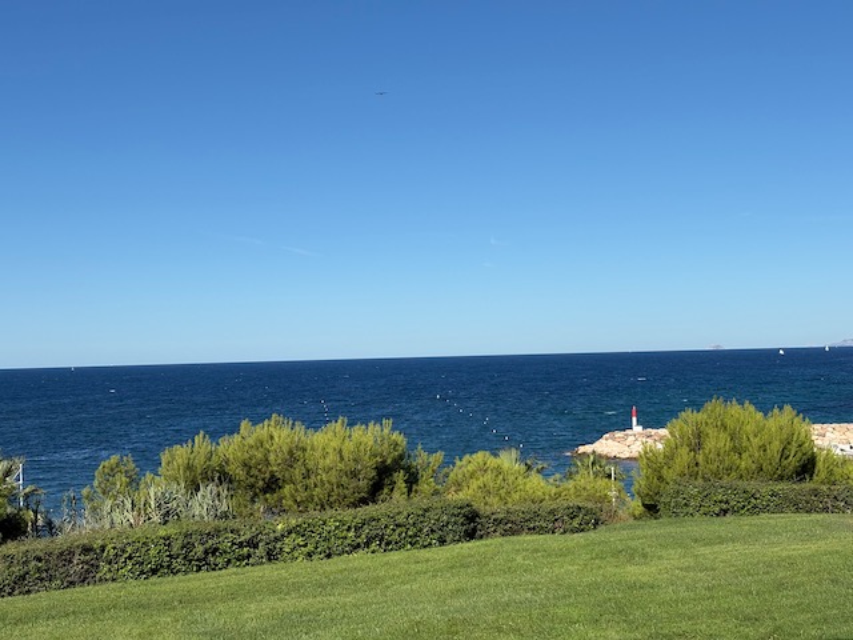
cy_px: 320
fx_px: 1281
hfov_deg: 36.8
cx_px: 426
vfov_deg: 28.0
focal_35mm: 52
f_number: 1.6
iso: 32
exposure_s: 1/4630
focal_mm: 5.96
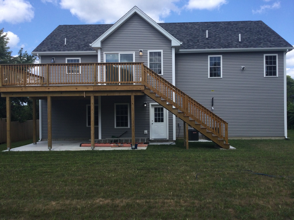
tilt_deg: -1.0
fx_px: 263
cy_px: 110
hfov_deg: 58.4
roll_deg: -1.4
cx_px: 147
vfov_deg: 45.4
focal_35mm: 31
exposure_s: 1/691
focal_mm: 3.3
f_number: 2.4
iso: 25
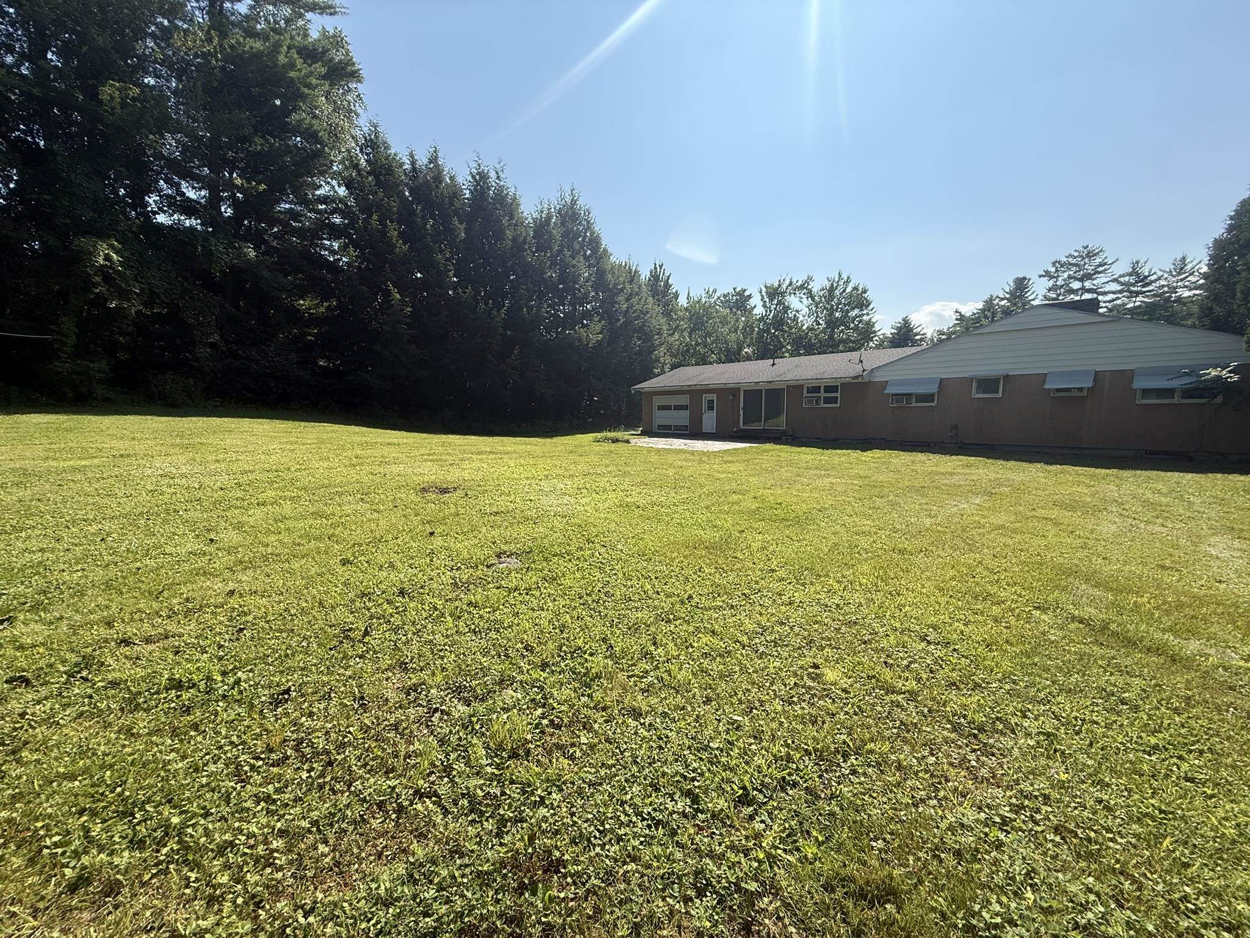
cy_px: 469
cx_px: 625
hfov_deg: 102.1
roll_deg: +0.2
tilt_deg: -6.4
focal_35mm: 14
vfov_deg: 85.7
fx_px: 506
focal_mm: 2.22
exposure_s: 1/1698
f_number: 2.2
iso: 64
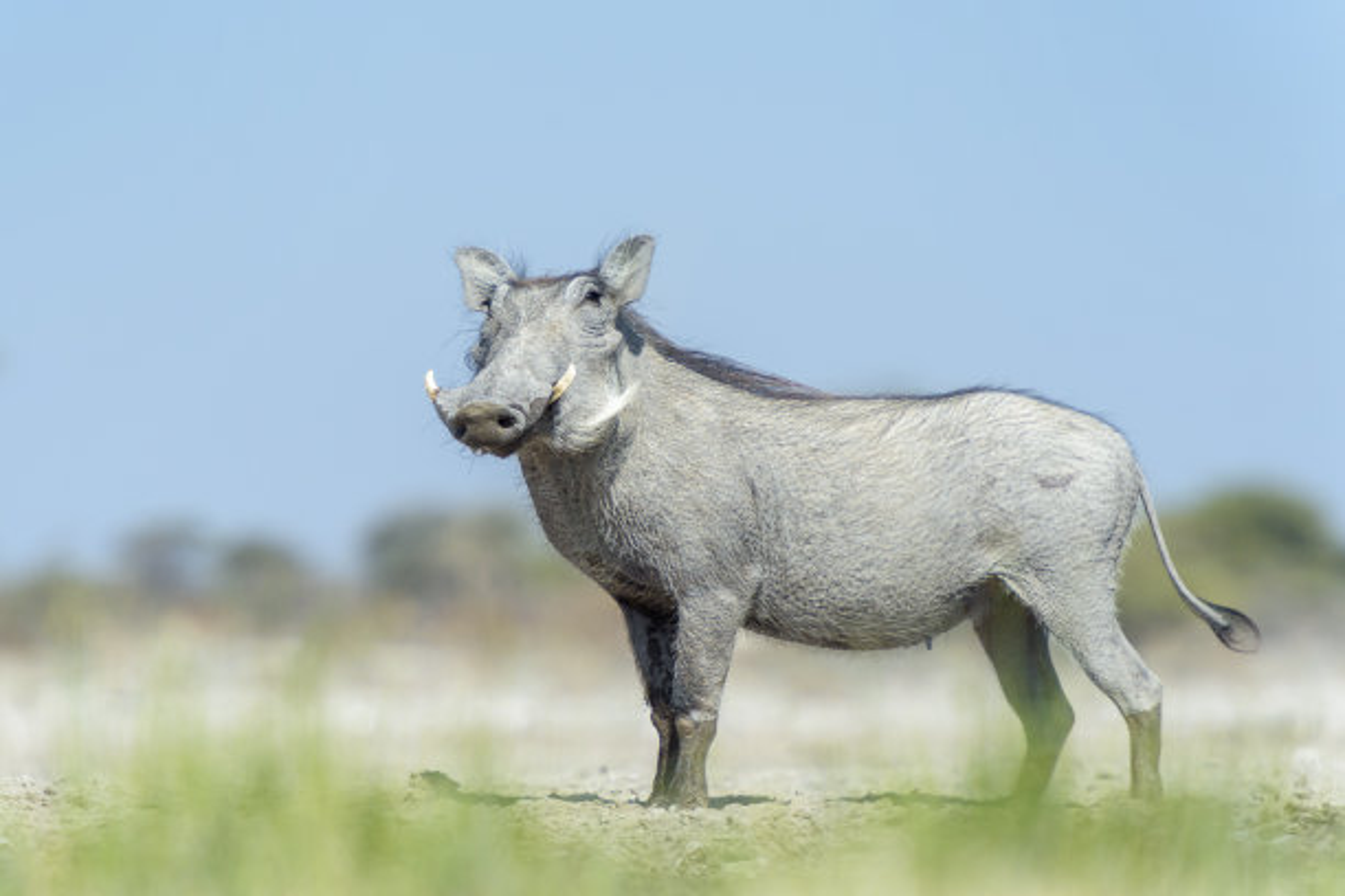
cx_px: 672
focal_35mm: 340
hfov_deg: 6.1
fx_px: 12702
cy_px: 448
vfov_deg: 4.0
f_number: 8
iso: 500
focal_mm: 340
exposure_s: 1/3200
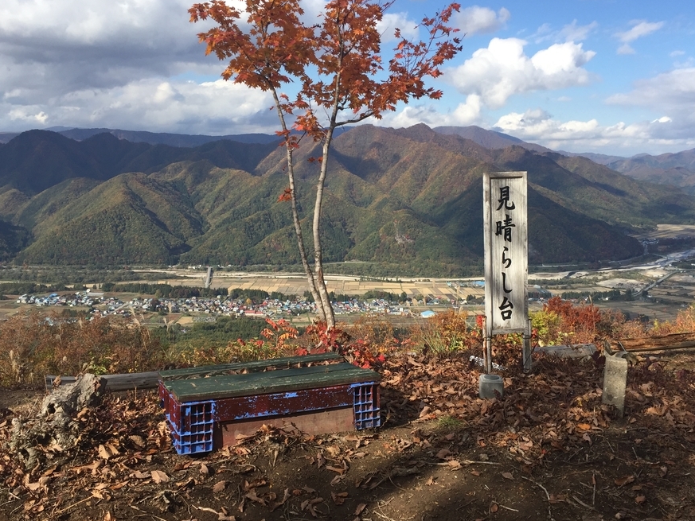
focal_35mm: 34
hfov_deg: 53.9
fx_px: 683
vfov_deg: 41.8
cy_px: 271
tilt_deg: -9.6
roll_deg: -0.6
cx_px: 368
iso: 32
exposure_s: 1/1883
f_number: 2.2
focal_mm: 4.15
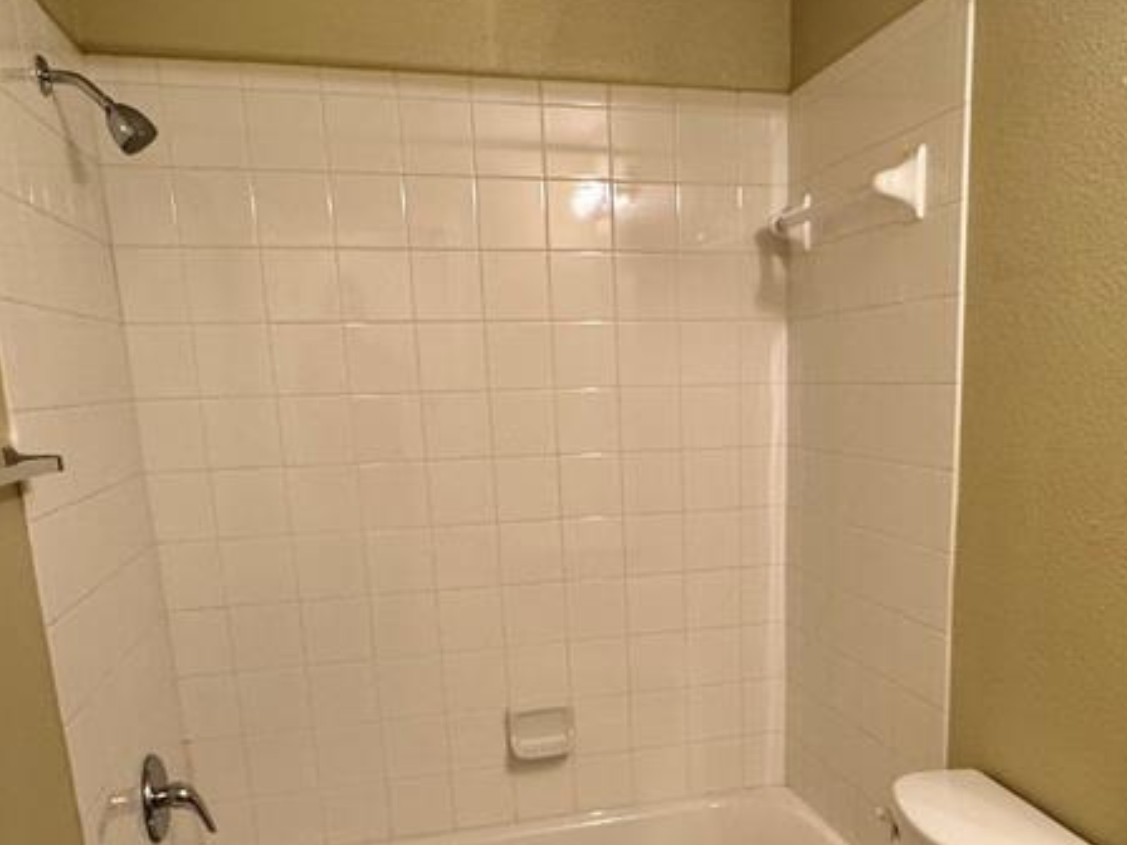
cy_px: 626
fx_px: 1042
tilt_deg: -14.0
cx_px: 682
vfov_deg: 42.9
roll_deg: +1.3
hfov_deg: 56.3
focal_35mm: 32
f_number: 2.2
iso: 200
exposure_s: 1/60
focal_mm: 2.22
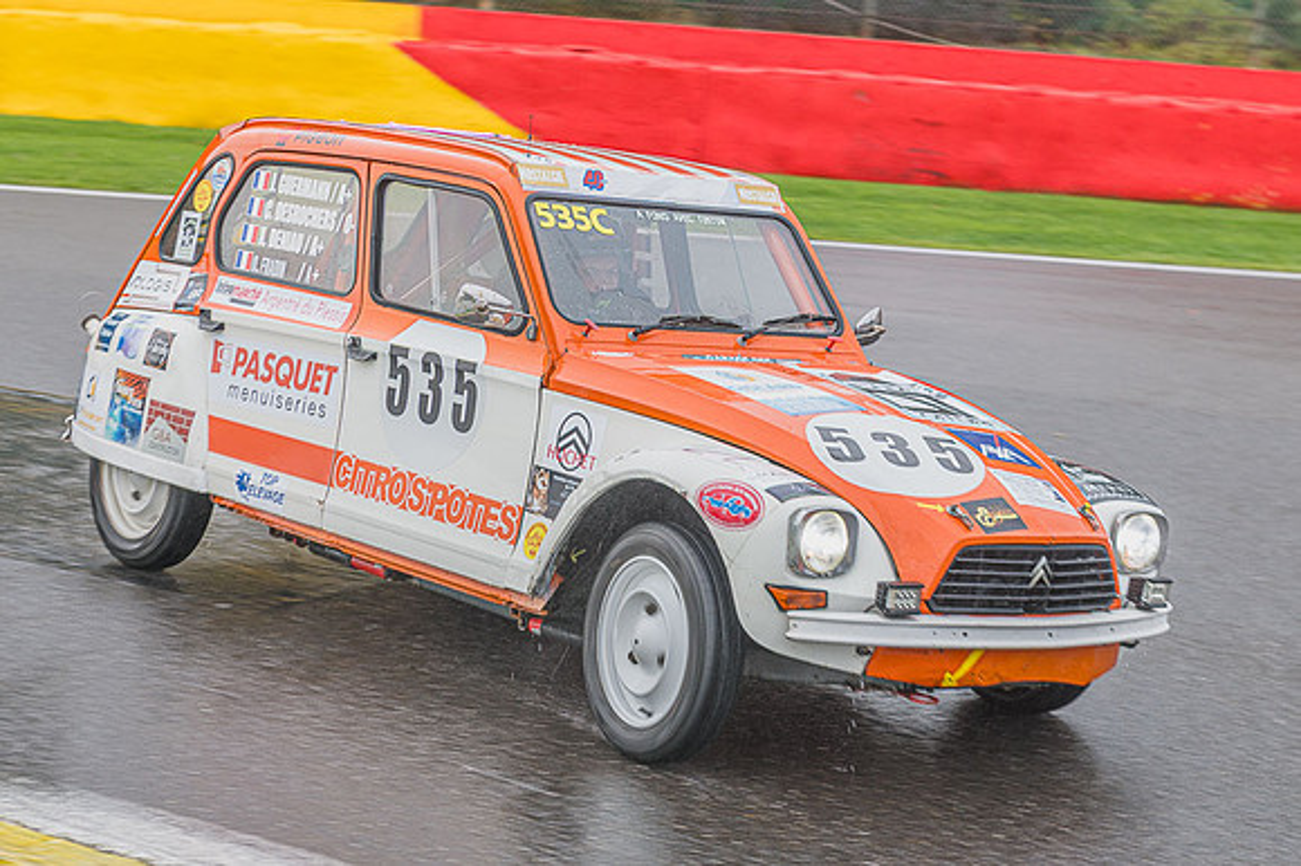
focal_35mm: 85
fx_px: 3080
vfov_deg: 16.0
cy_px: 527
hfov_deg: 23.8
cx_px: 792
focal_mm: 70
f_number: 5
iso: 320
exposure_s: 1/200
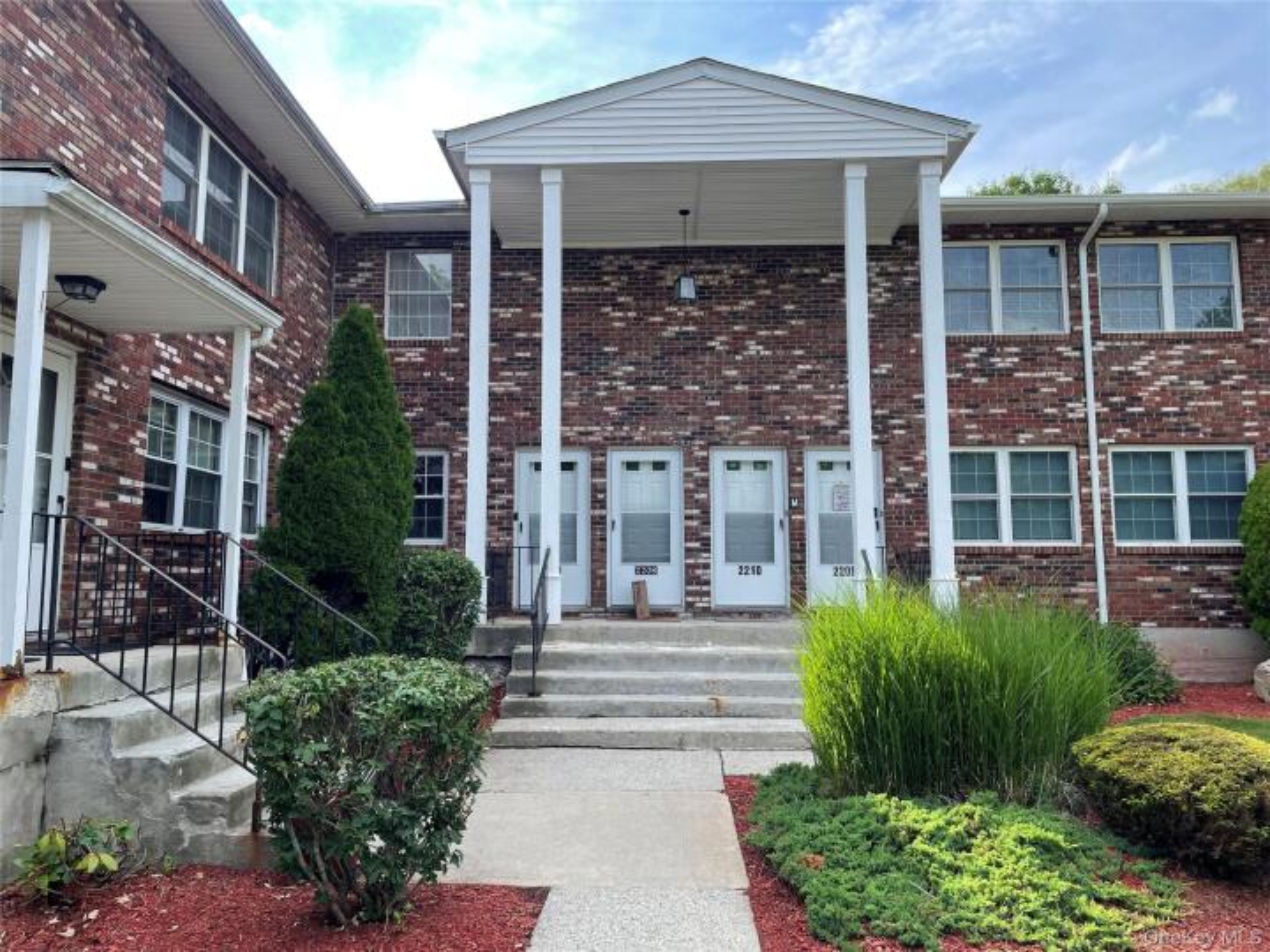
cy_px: 476
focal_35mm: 26
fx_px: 954
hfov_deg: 67.3
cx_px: 635
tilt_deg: +6.2
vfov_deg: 53.1
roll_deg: -0.2
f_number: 1.6
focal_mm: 4.2
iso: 32
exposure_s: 1/924
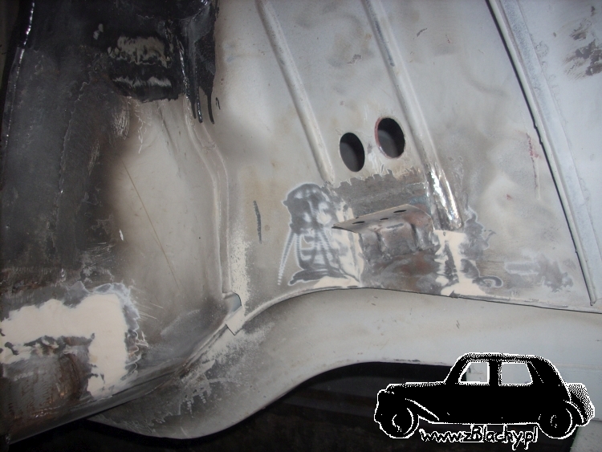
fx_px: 644
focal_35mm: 37
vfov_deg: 38.7
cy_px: 226
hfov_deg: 50.1
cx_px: 301
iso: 64
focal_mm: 6.2
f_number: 2.8
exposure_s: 1/60
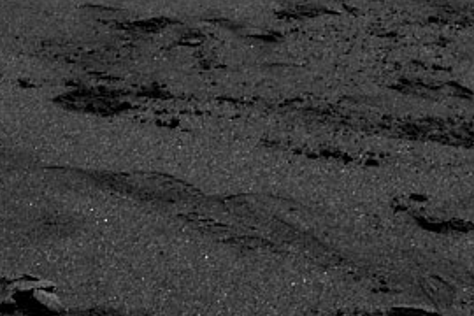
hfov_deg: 10.8
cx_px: 142
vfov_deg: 6.7
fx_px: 2501
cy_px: -562
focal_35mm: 190
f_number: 14
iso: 100
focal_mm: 17.01
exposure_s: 1/160
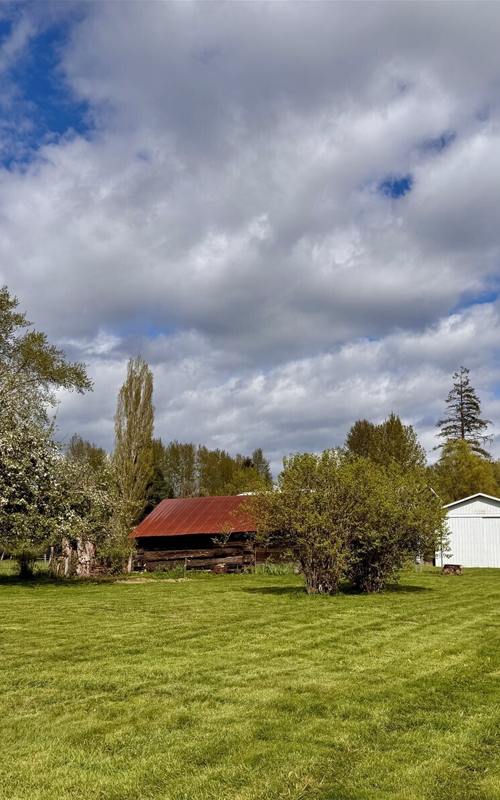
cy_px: 400
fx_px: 741
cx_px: 348
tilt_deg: +10.9
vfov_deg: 56.7
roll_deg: +0.5
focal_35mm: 34
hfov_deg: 36.7
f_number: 1.78
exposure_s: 1/9009
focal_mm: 6.76
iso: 80
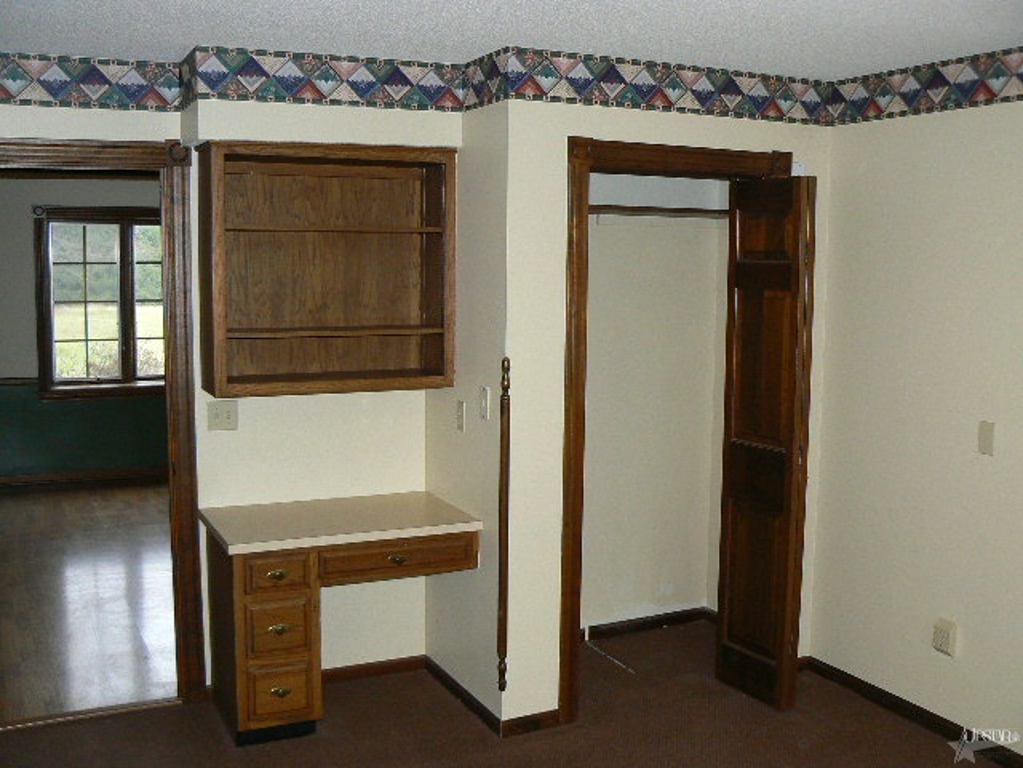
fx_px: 1064
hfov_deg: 51.4
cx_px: 512
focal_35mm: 36
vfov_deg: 39.7
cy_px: 384
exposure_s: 1/30
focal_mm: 6
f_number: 2.8
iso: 125
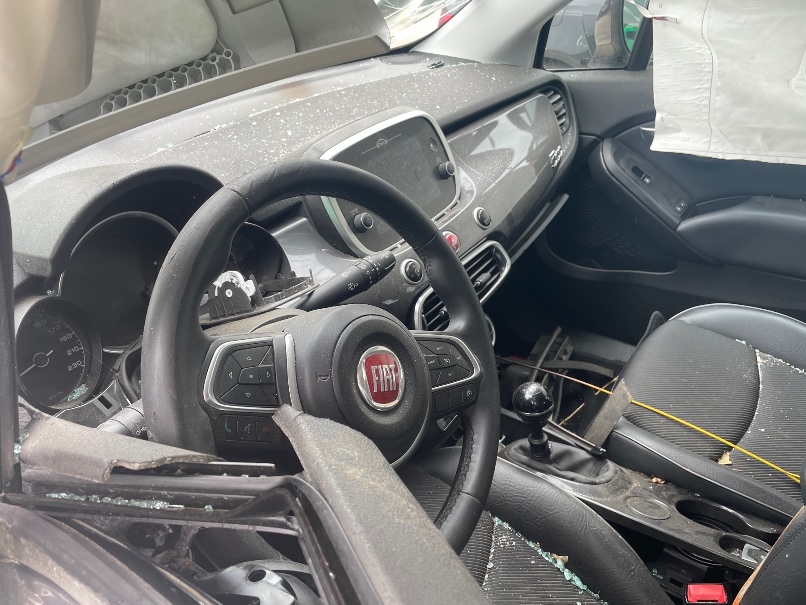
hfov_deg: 67.3
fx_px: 605
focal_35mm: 26
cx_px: 403
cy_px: 302
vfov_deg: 53.1
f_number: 1.6
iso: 40
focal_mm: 4.2
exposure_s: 1/121
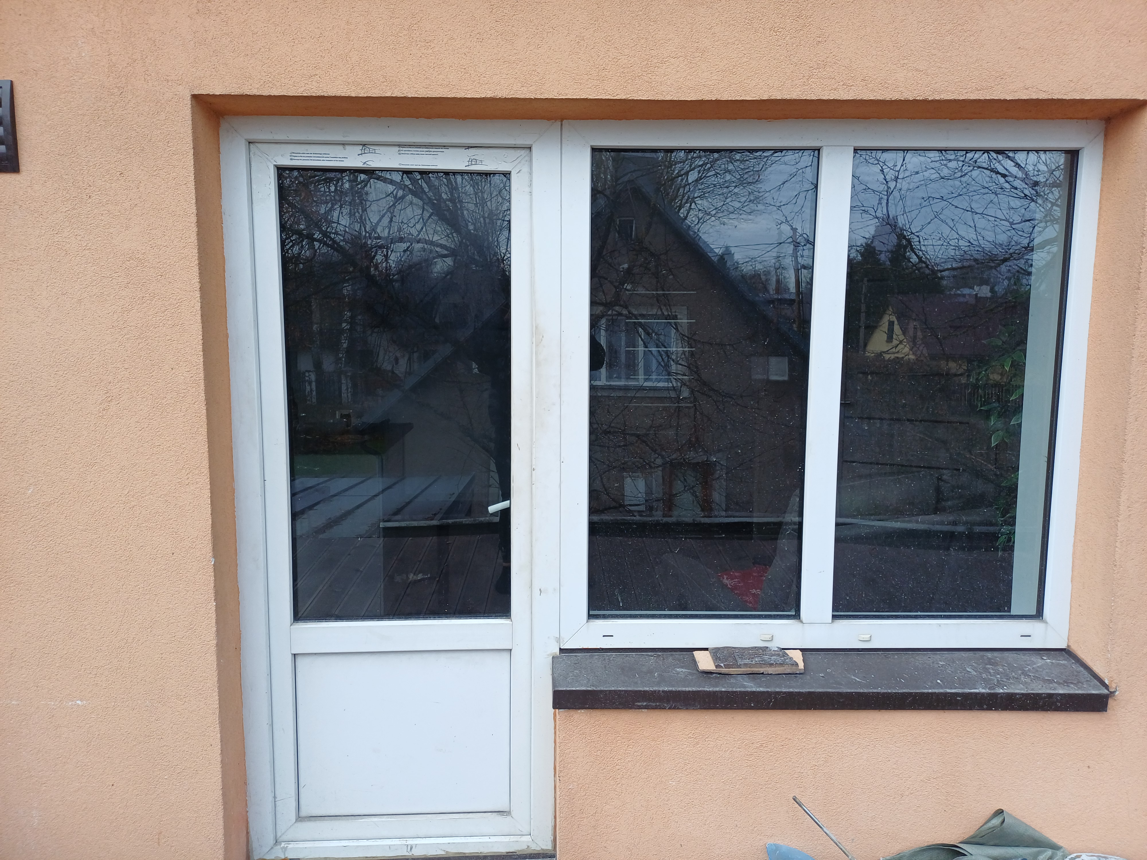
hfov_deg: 69.4
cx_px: 574
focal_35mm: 25
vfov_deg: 54.9
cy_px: 430
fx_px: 828
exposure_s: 1/100
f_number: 1.8
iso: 64
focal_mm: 4.65
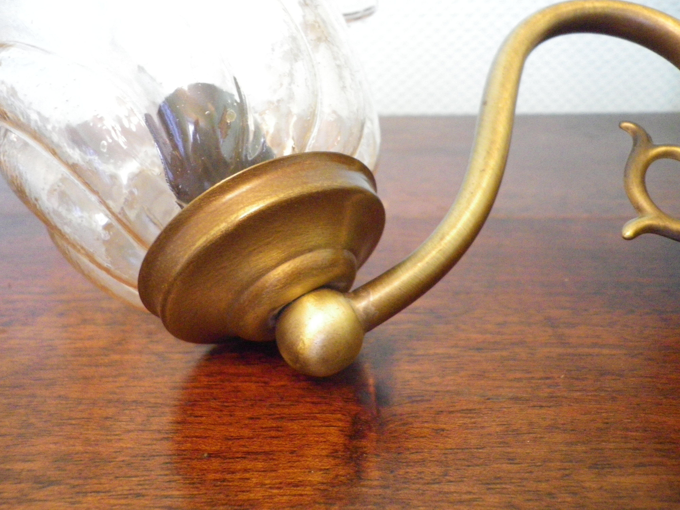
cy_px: 255
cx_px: 340
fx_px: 550
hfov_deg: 63.4
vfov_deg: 49.7
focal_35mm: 28
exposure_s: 1/13
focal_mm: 4.9
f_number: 2.6
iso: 800
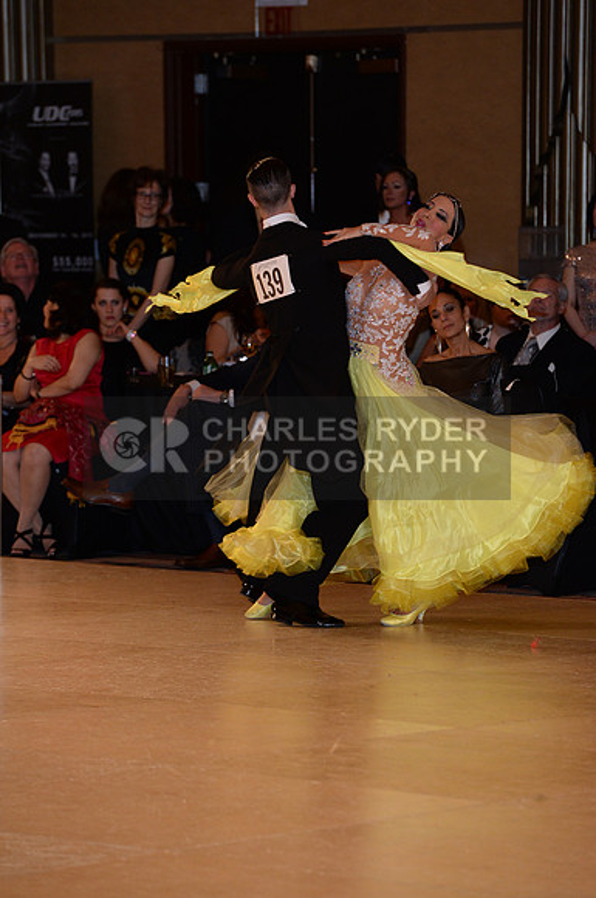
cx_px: 298
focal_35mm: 200
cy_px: 449
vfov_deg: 10.3
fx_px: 4981
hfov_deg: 6.8
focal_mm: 200
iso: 2000
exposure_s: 1/250
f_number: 5.6
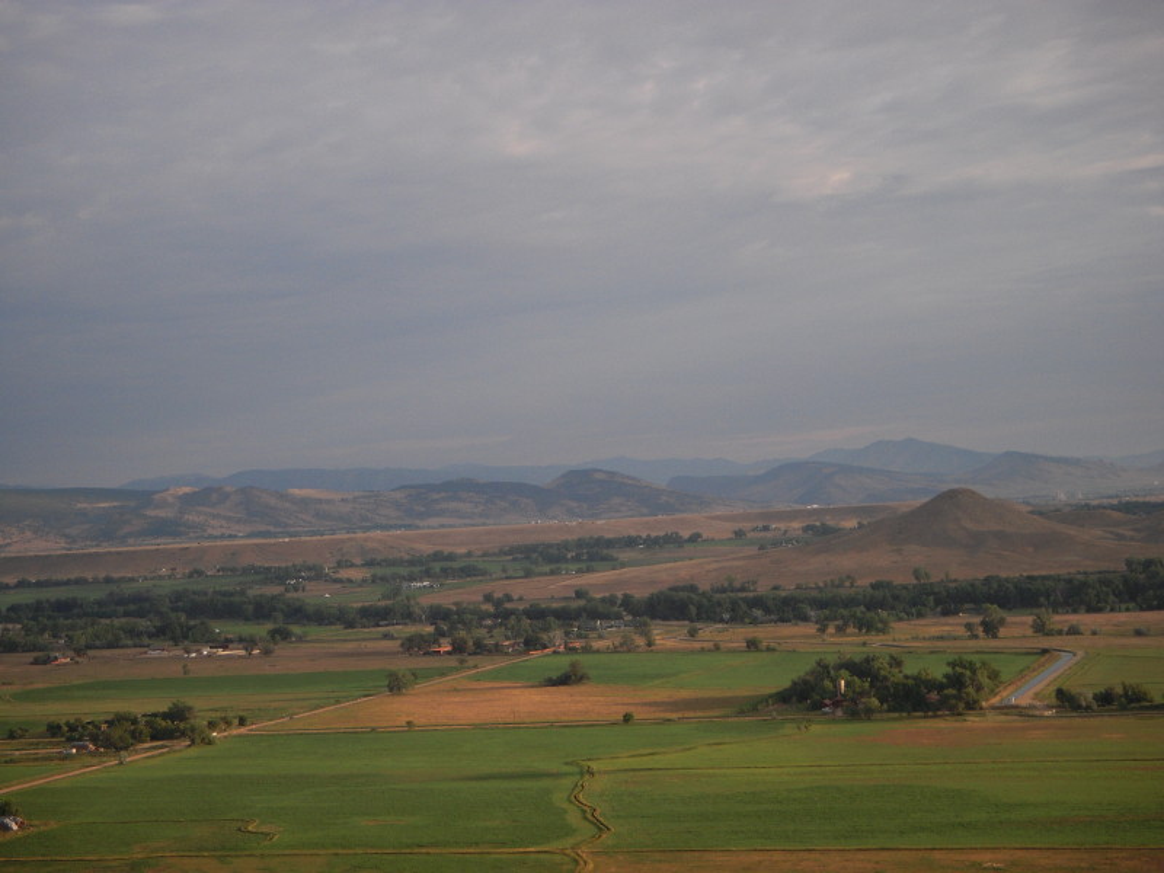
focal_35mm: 66
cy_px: 436
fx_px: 2219
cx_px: 582
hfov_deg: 29.4
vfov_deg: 22.3
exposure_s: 1/400
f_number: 3.7
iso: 100
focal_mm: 11
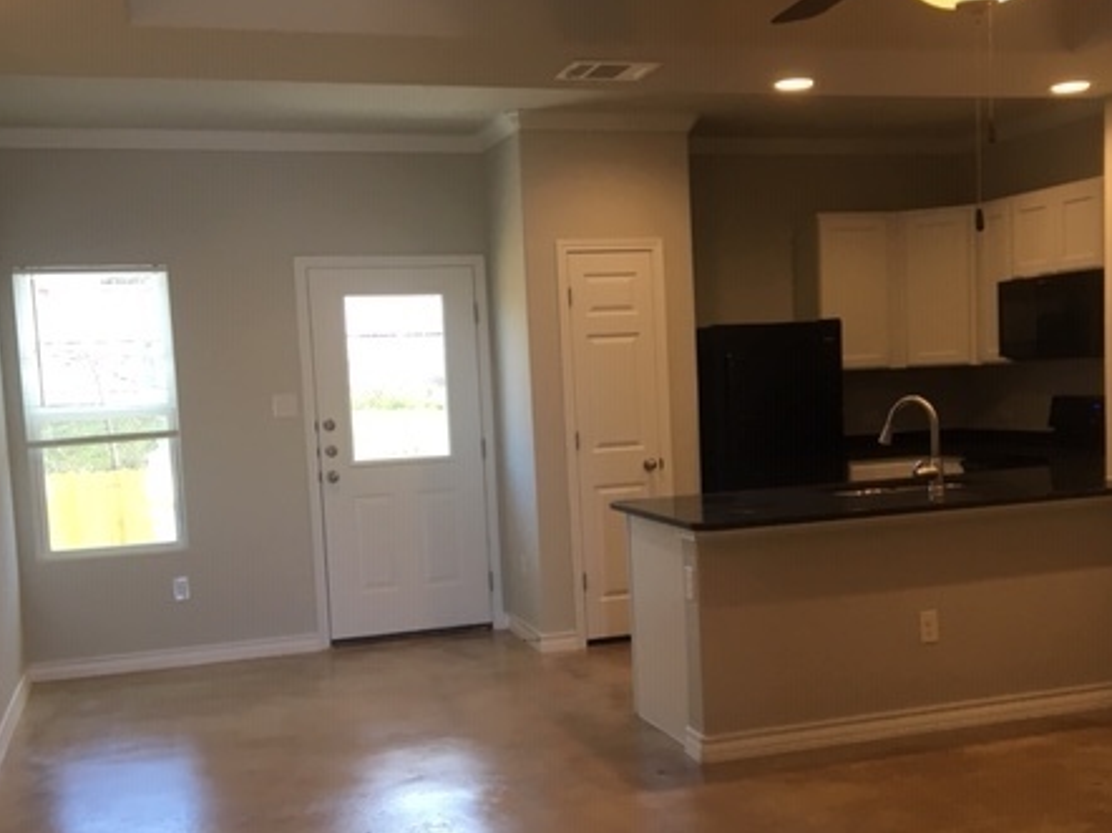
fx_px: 1348
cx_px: 604
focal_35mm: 42
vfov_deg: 34.2
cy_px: 491
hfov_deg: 44.8
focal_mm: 4.15
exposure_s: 1/30
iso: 25
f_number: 2.2
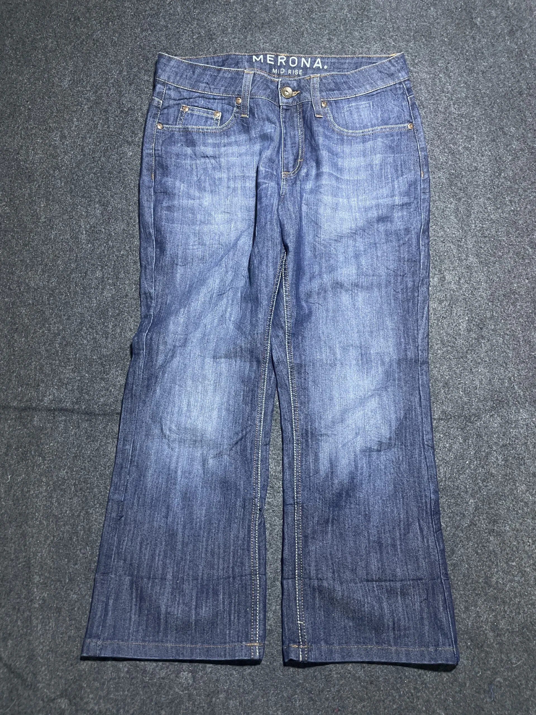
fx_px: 537
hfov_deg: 53.1
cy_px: 358
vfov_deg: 67.3
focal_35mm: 26
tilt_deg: -49.6
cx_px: 268
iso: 125
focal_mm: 4.2
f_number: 1.6
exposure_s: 1/50
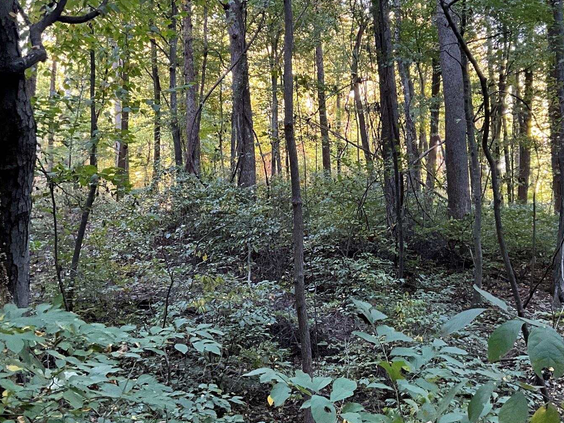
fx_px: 717
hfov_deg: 42.9
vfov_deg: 32.8
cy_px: 190
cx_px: 309
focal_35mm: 44
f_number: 1.8
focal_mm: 3
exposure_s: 1/60
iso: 200
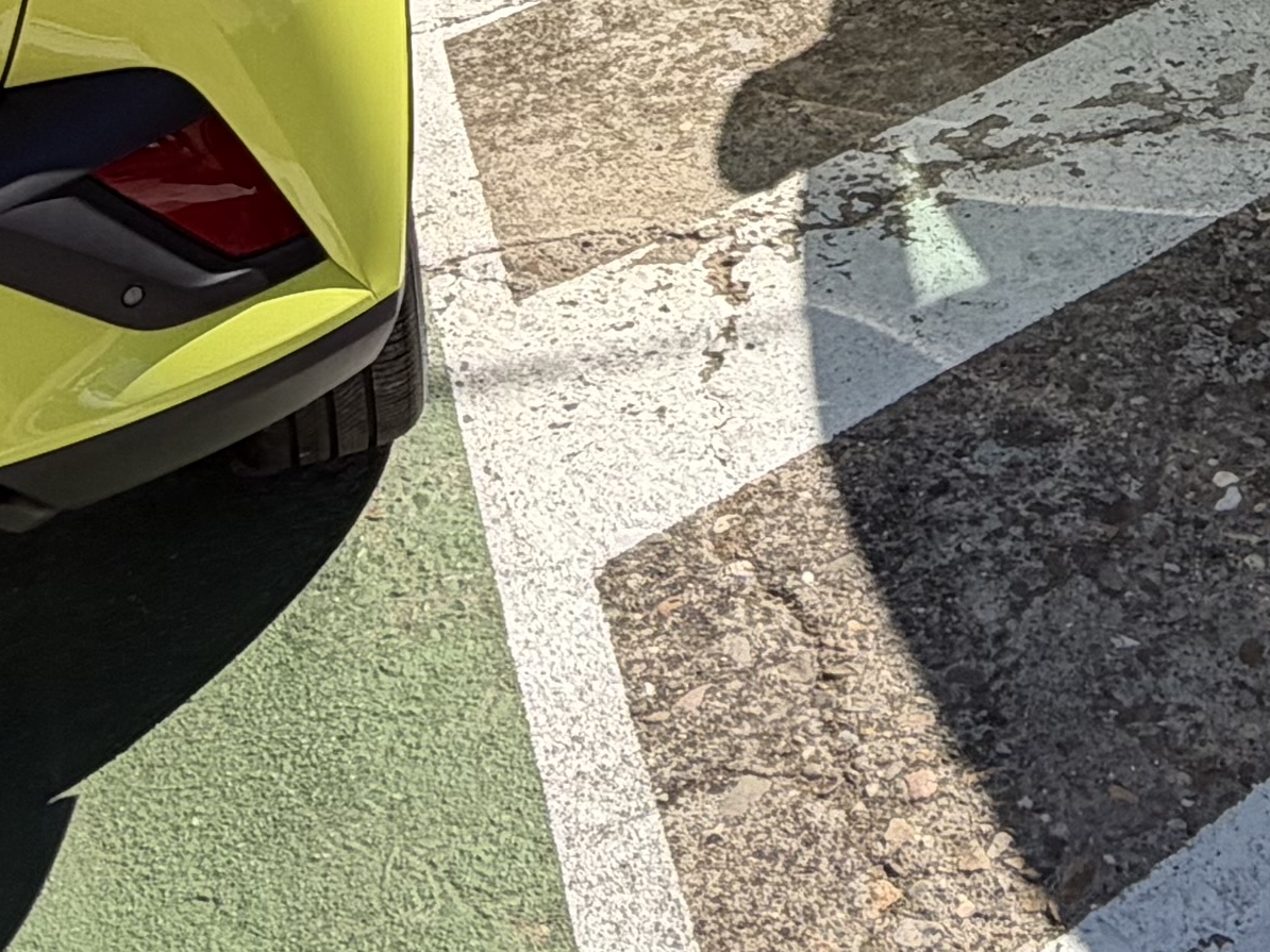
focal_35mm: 67
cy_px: -452
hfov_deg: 28.4
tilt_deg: -13.2
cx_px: 990
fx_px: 2458
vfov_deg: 19.3
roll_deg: +1.2
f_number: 2.2
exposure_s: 1/841
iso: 20
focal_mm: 2.22
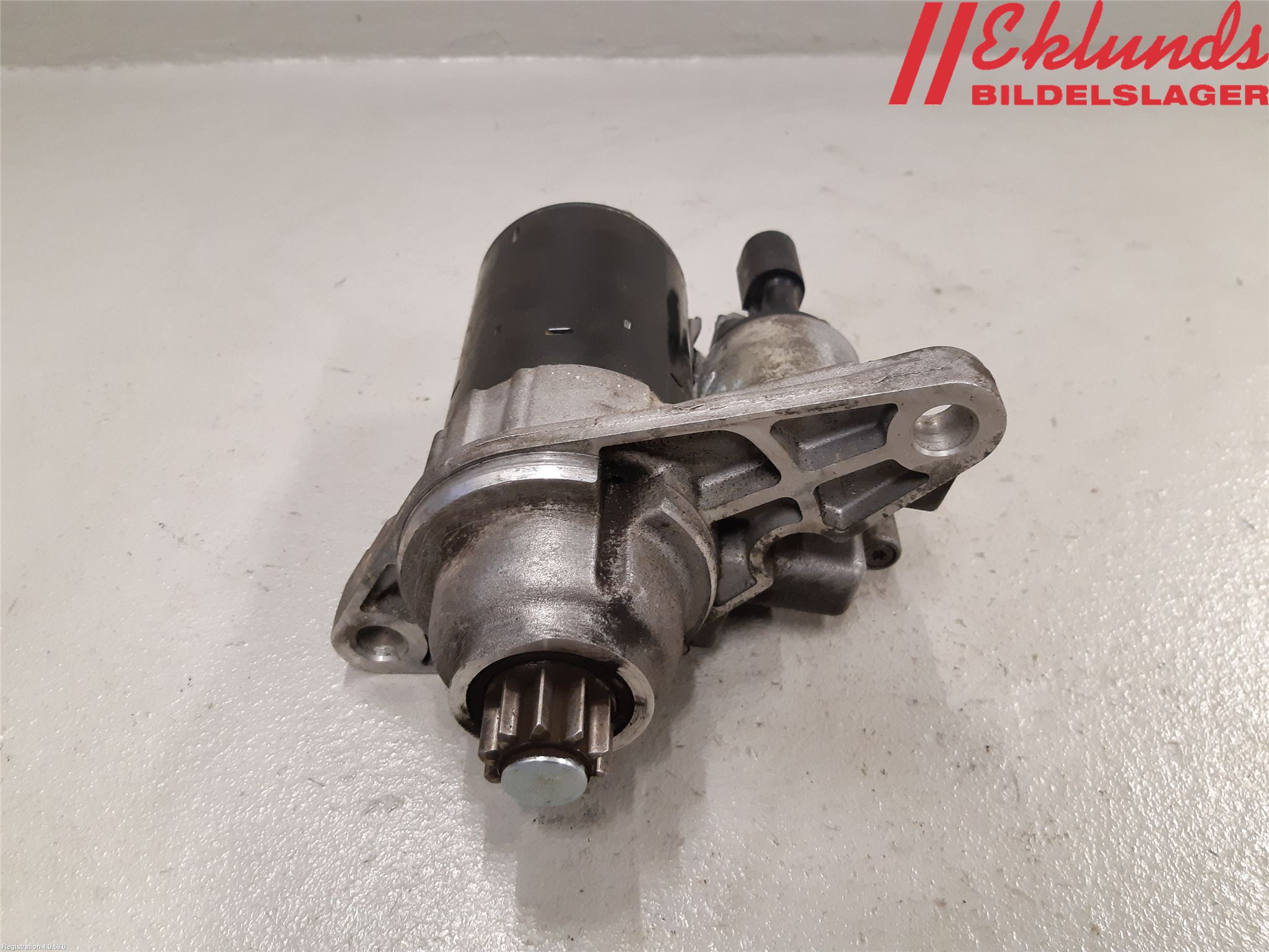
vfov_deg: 53.1
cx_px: 634
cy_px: 476
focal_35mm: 26
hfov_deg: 67.3
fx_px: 953
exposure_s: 1/50
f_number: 1.7
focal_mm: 3.93
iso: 200
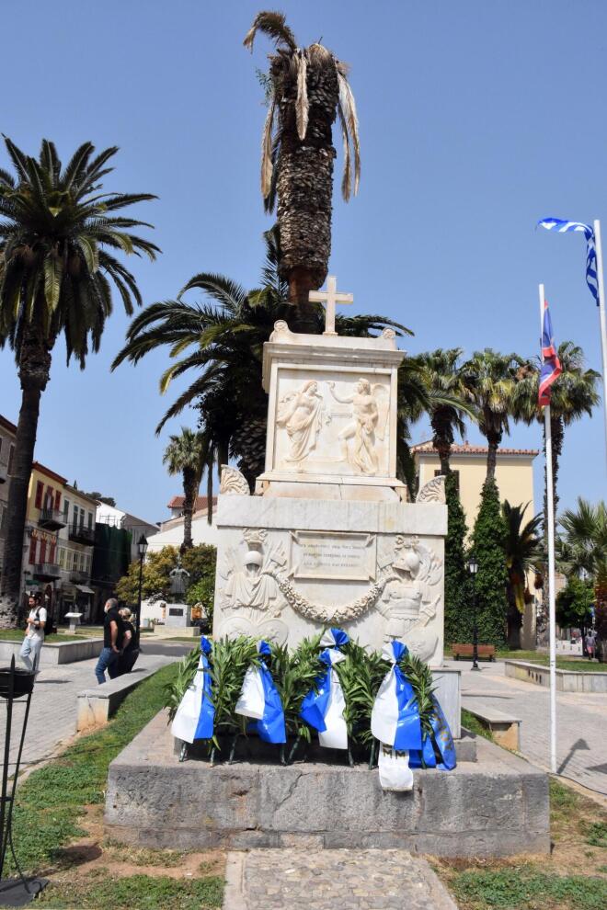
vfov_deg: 67.4
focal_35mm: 27
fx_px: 683
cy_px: 455
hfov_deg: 47.9
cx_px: 304
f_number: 18
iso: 1600
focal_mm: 18
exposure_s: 1/1250
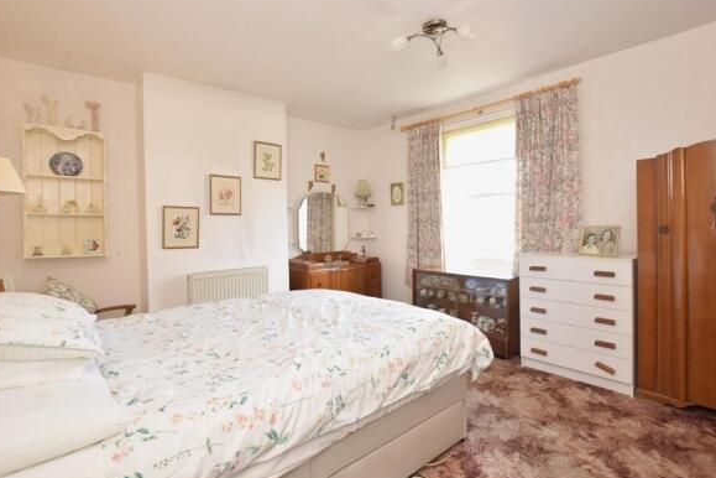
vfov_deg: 70.4
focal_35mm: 17
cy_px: 232
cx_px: 371
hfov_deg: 93.2
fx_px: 338
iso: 500
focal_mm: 10
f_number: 9
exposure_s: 1/13
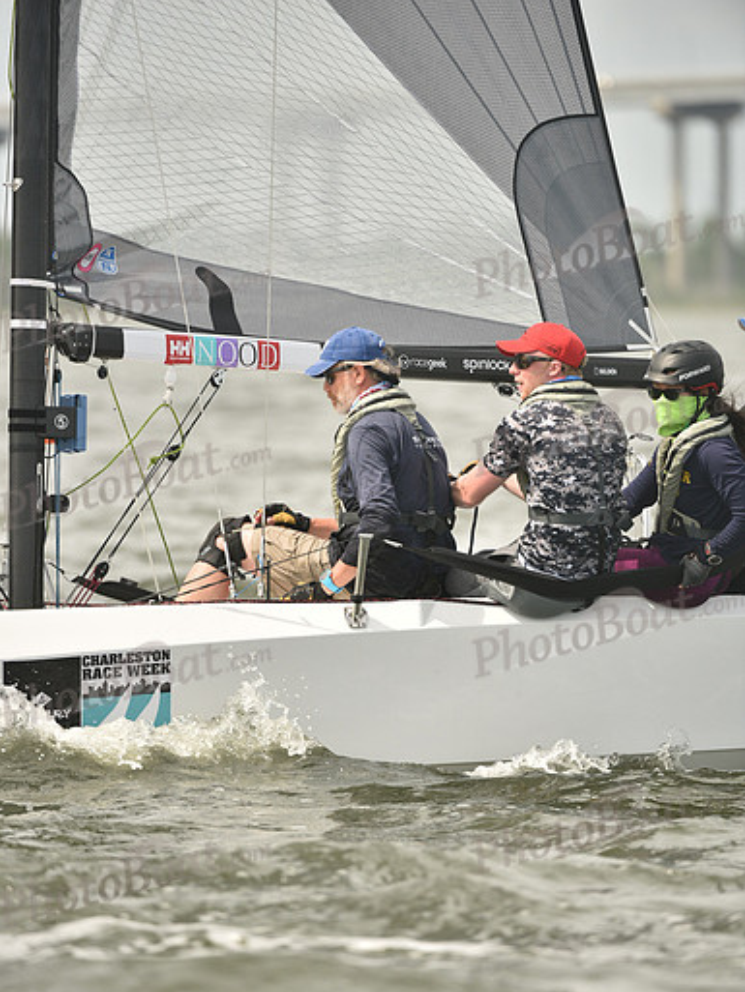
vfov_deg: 4.6
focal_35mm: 435
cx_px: 372
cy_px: 555
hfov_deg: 3.4
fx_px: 12477
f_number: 5
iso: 320
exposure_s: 1/1600
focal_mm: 400
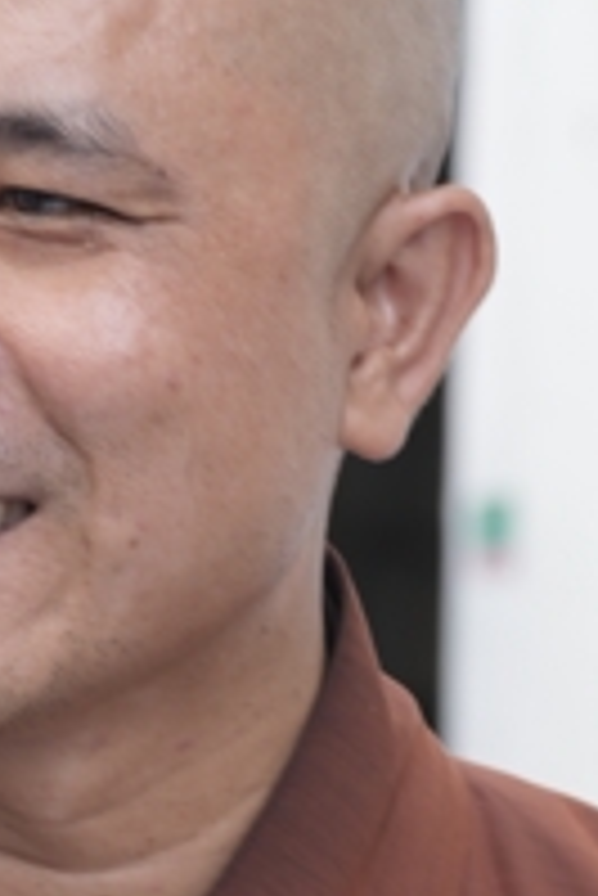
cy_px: 1421
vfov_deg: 4.8
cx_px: 4
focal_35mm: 426
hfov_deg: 3.2
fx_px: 10595
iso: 125
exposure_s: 1/100
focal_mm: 87
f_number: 4
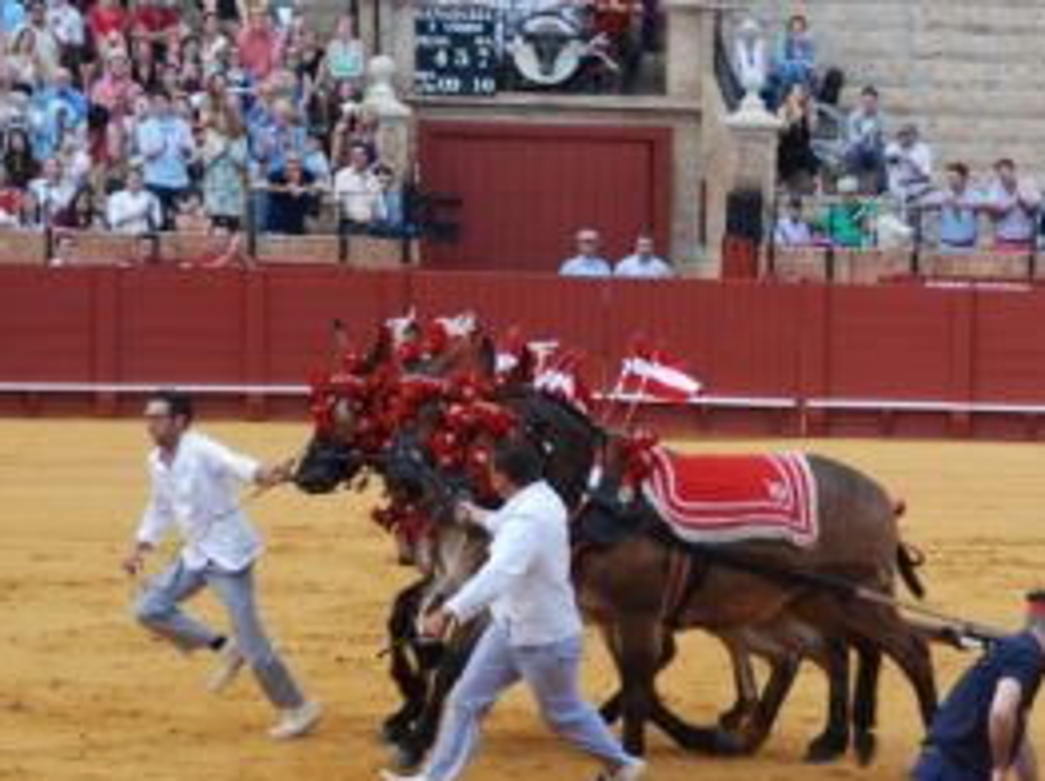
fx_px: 5821
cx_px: 917
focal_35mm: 193
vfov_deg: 7.7
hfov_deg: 10.2
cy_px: 540
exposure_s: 1/250
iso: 400
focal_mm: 70
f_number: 4.8
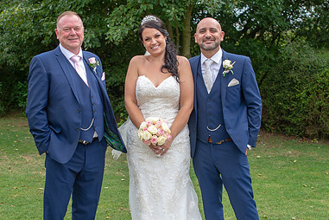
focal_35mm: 65
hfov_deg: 31.0
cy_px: 141
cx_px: 154
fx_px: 594
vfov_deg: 20.9
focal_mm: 35
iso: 100
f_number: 4.5
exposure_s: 1/160
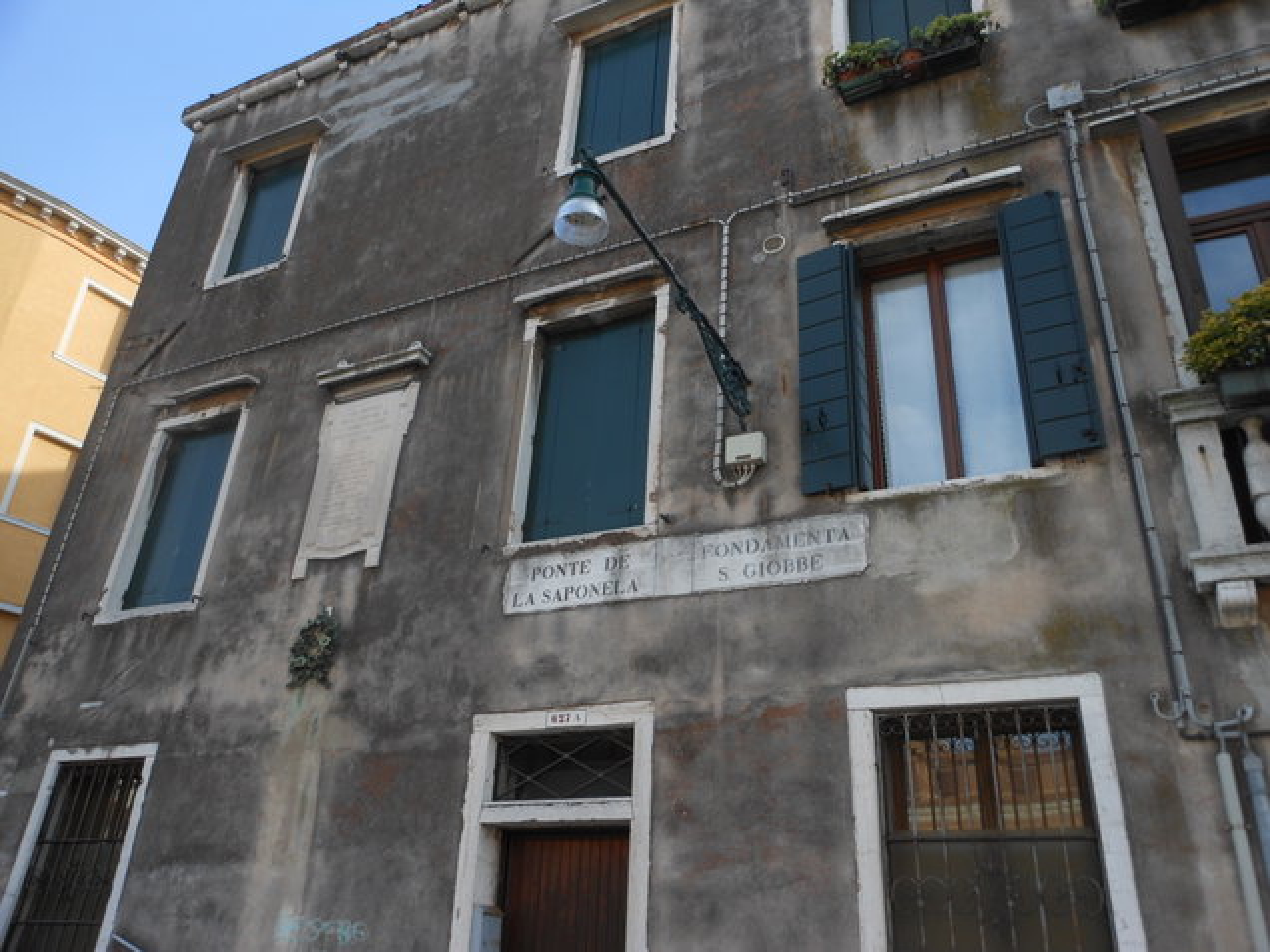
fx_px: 1027
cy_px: 476
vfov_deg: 49.7
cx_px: 635
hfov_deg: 63.4
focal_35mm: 28
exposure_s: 1/250
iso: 80
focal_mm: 5
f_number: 3.7
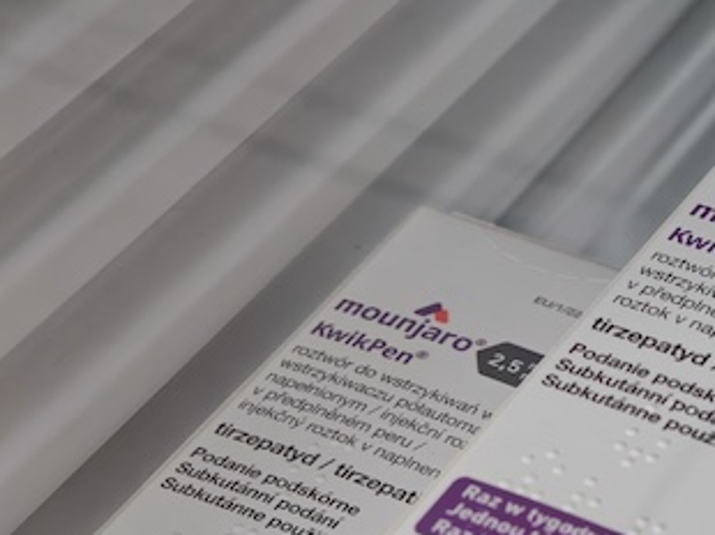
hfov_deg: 15.8
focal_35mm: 123
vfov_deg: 12.0
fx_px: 2539
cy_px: 440
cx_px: 644
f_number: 2.6
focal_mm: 15.4
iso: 4000
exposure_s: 1/50
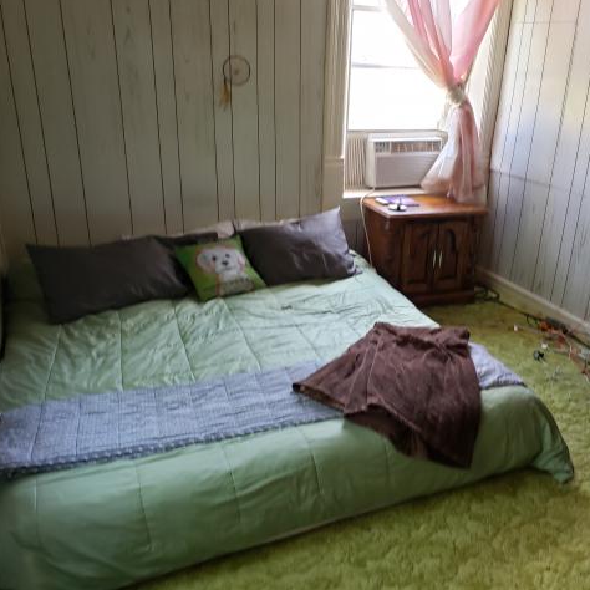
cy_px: 294
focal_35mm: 31
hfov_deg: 51.9
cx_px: 375
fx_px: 598
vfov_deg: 52.5
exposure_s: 1/50
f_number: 2.4
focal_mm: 4.3
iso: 200
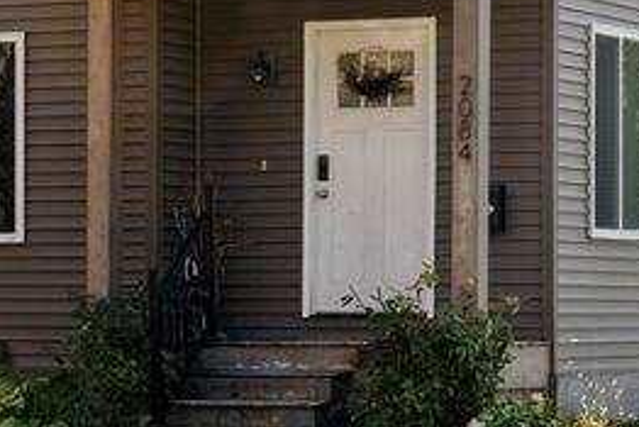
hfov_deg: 11.7
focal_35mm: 176
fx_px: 3126
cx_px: 188
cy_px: -117
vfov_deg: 7.7
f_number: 6.3
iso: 100
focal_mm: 48
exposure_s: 1/250
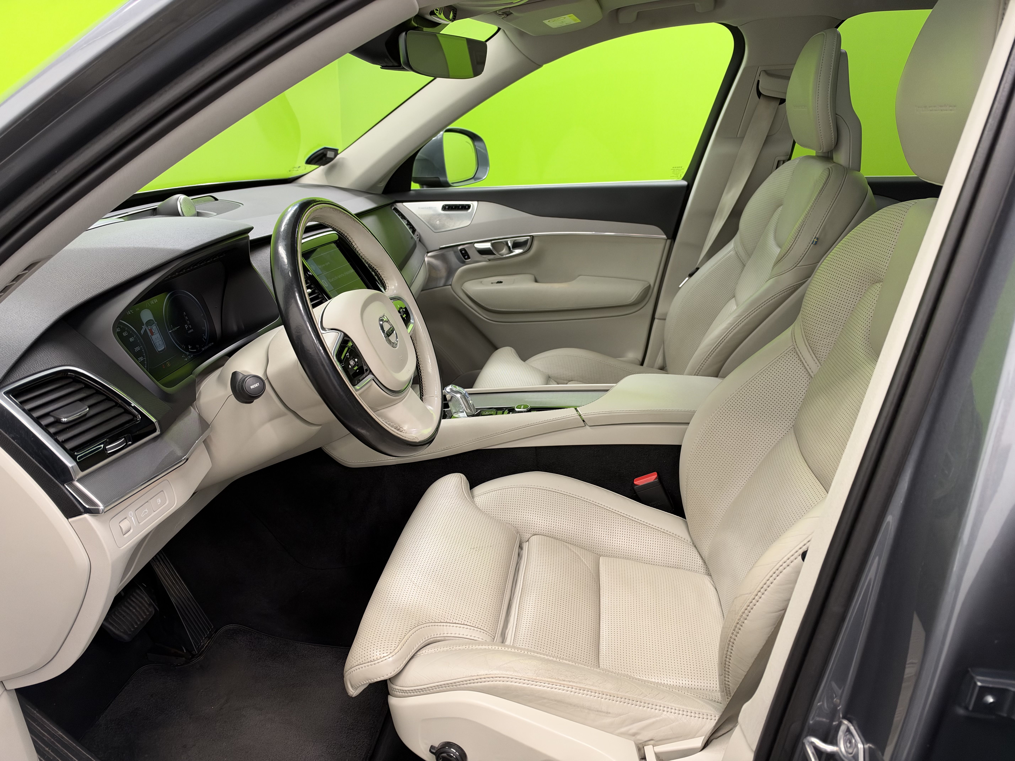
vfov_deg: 56.8
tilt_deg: -20.3
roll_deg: -0.4
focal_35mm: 24
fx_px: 704
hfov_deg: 71.6
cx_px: 508
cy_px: 380
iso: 320
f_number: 1.8
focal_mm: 6.93
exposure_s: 1/100
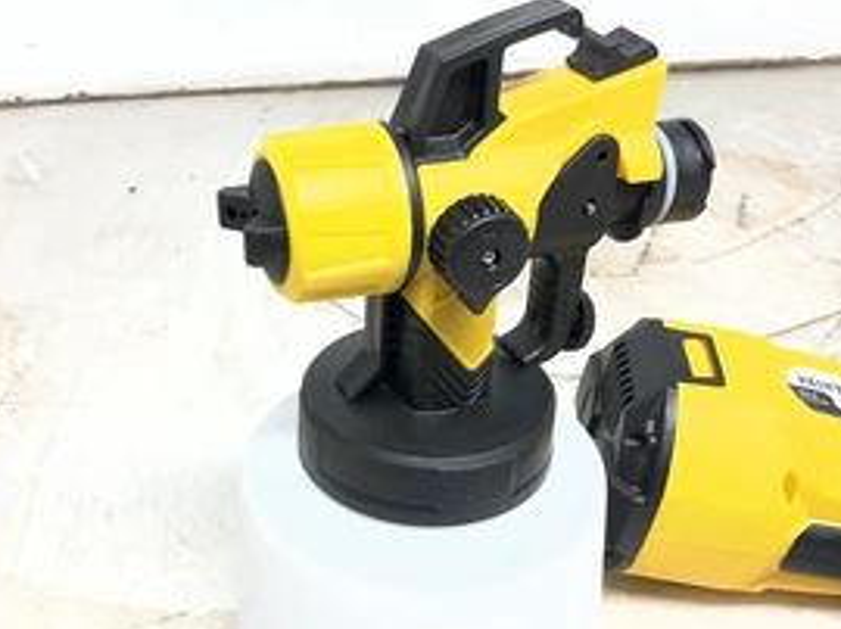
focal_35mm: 43
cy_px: 386
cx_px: 392
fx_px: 1044
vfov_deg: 33.4
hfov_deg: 43.9
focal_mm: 3
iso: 20
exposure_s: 1/120
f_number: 1.8
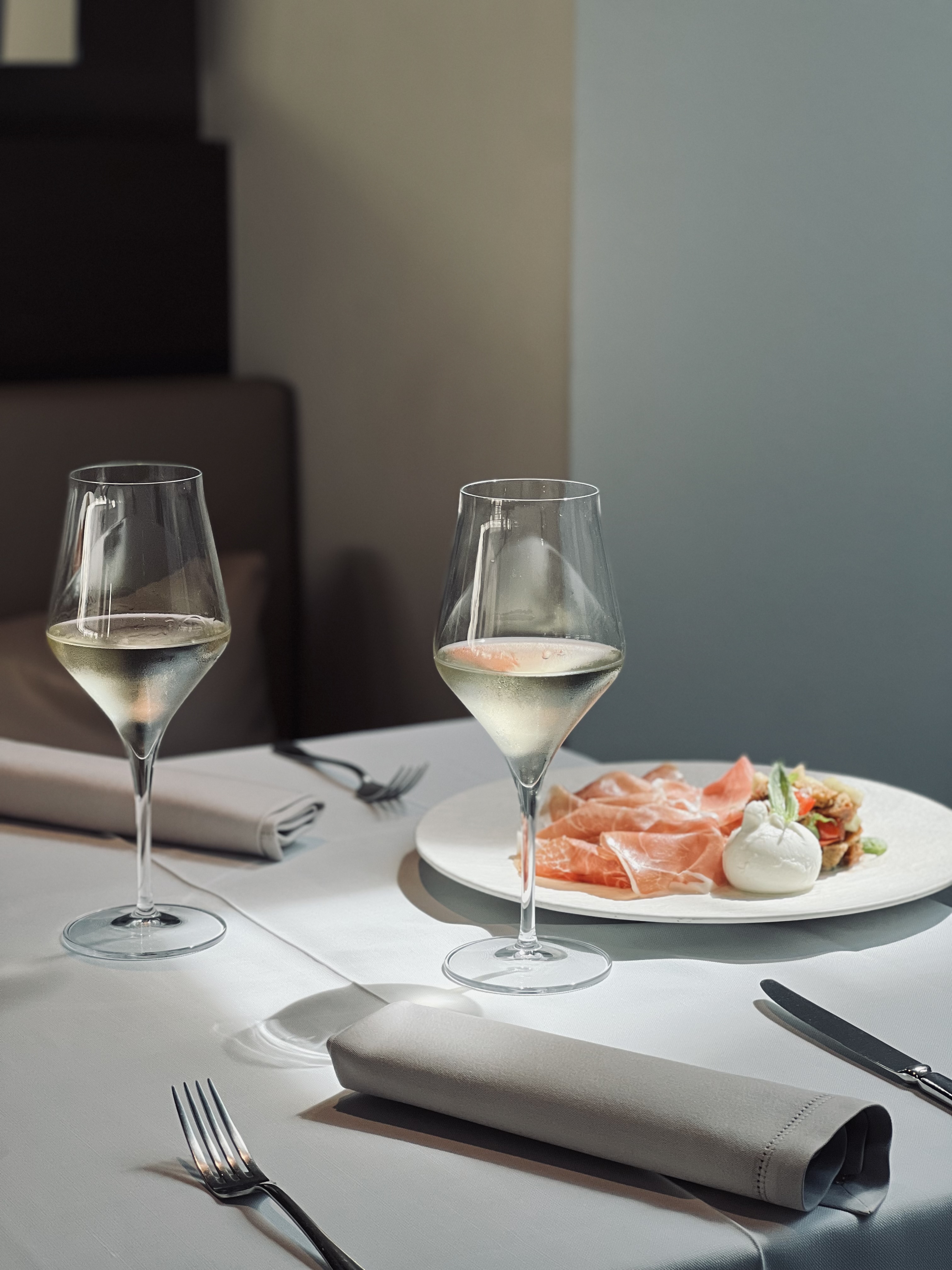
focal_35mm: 77
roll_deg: +0.3
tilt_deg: -9.5
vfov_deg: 25.3
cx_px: 476
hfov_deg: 19.1
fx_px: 2824
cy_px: 635
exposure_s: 1/100
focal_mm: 9
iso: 125
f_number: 2.8
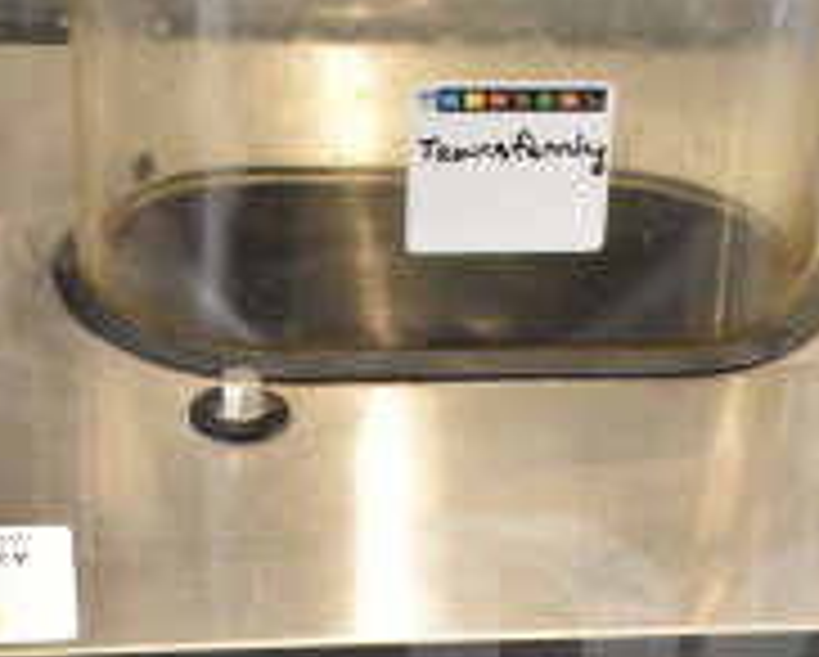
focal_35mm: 109
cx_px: 792
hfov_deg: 17.3
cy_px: 871
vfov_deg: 13.7
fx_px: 2635
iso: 6400
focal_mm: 23
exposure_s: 1/125
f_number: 5.6
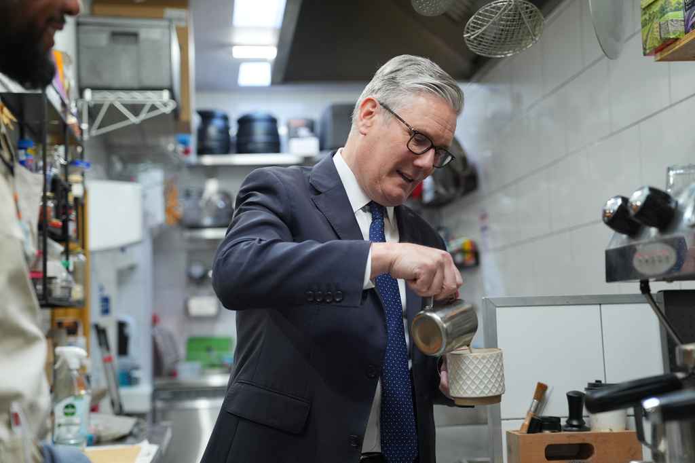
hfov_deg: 37.5
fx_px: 1023
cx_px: 348
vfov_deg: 25.5
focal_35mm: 53
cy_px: 232
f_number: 2.8
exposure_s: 1/400
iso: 2000
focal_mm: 53
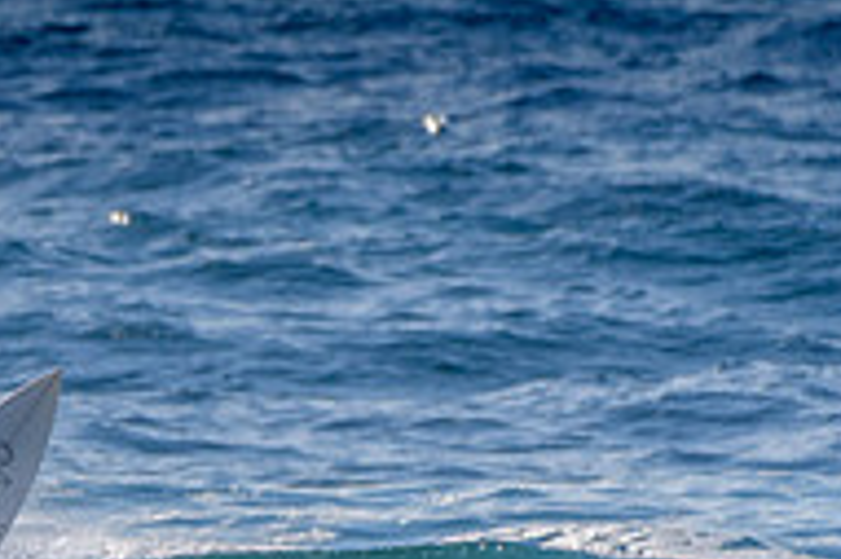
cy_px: 717
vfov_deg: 0.7
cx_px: -157
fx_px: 43553
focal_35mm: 1866
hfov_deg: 1.1
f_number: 5.6
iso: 90
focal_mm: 500
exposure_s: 1/2000
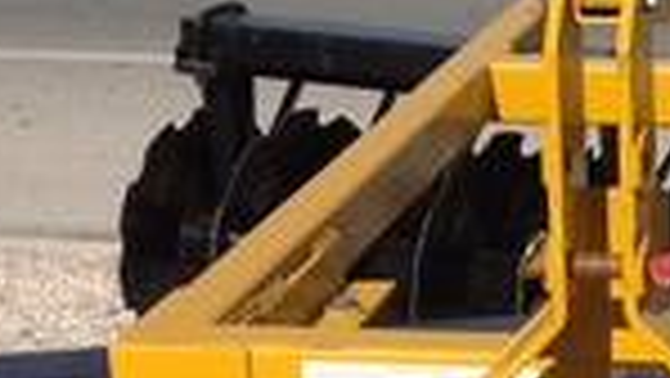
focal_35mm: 139
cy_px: 400
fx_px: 2471
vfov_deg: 8.7
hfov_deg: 15.1
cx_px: 719
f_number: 2.4
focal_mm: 4.28
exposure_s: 1/2519
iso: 50
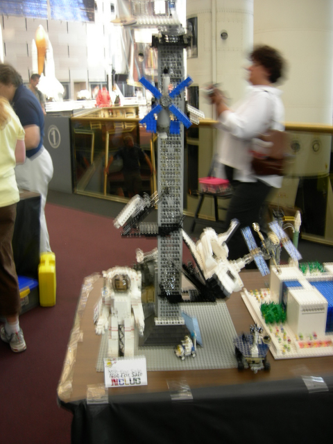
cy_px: 222
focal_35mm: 36
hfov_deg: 39.7
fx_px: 462
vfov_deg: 51.4
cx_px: 166
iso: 64
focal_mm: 7.5
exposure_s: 1/6.1
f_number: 2.7
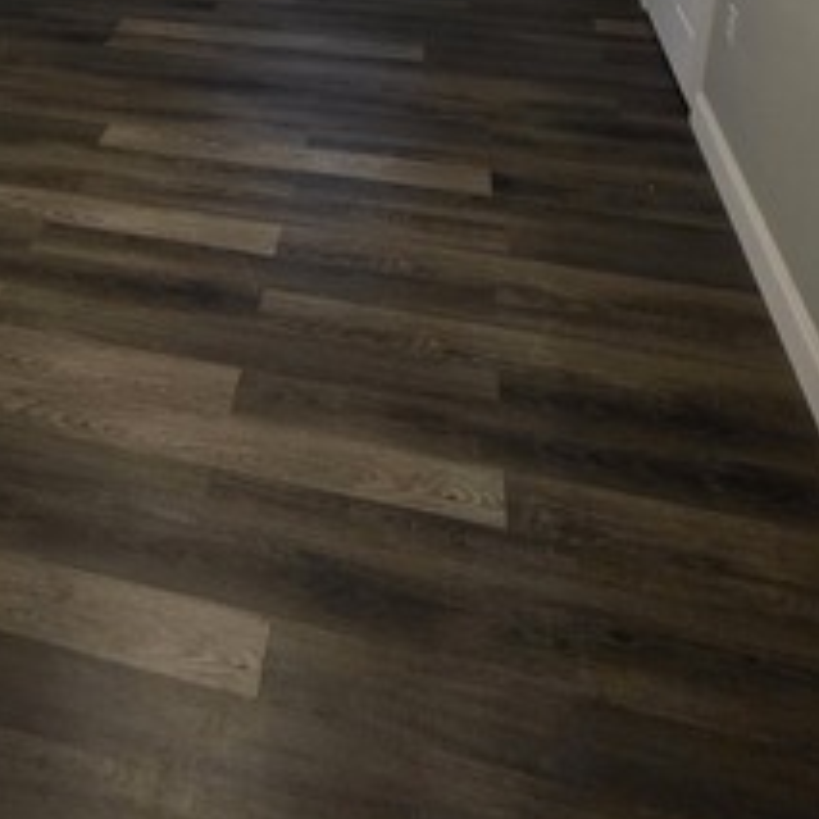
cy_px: -71
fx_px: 964
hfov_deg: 43.5
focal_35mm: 36
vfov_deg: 38.5
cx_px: 142
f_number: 1.9
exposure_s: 1/60
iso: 800
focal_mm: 2.2
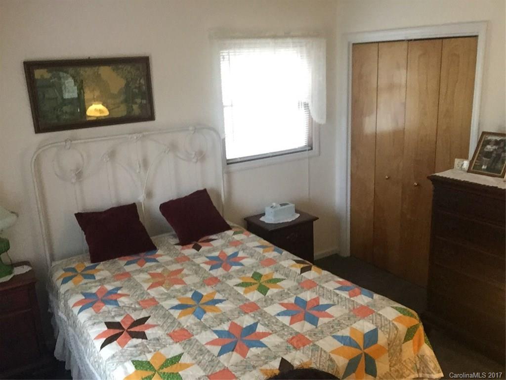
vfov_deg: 45.4
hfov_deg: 58.4
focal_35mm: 31
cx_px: 253
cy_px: 190
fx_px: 453
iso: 320
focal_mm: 2.65
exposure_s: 1/30
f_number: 2.2
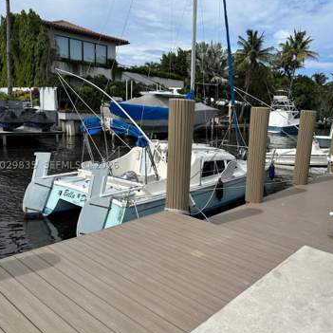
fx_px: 316
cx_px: 206
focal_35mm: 29
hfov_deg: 55.1
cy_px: 165
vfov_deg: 55.6
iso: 80
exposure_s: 1/5848
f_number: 1.78
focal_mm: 6.86
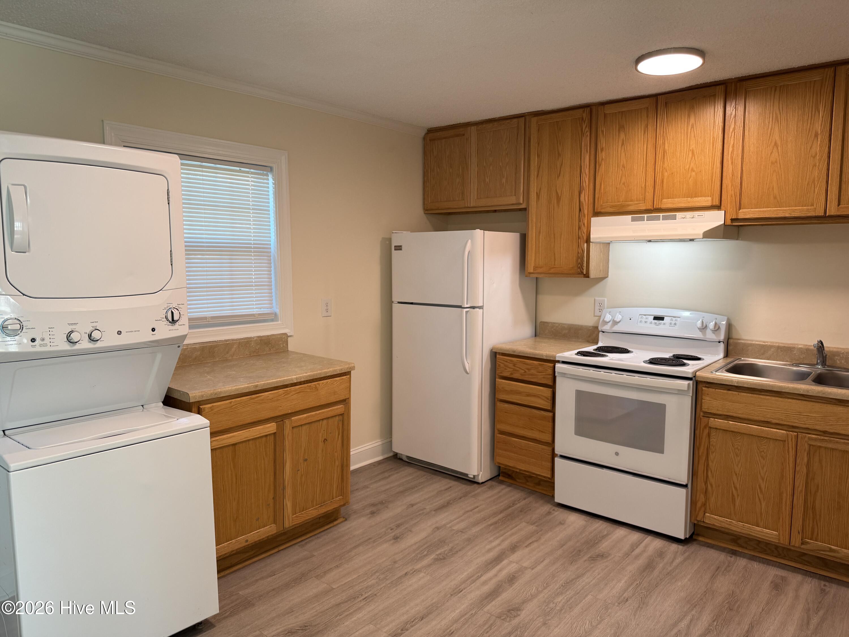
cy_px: 318
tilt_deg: -5.6
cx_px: 424
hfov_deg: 71.6
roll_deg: -0.9
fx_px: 589
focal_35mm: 24
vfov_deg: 56.8
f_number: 1.78
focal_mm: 6.76
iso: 125
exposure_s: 1/120
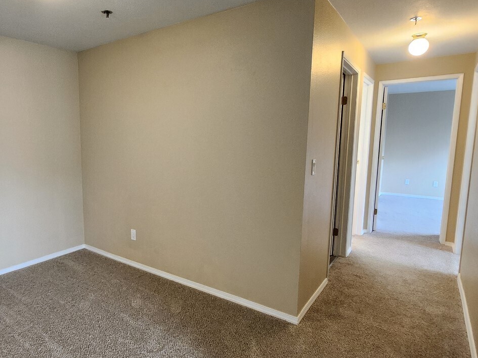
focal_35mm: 22
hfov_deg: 75.0
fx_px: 304
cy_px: 172
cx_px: 178
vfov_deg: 61.1
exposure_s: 1/60
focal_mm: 1.74
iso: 400
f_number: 2.2
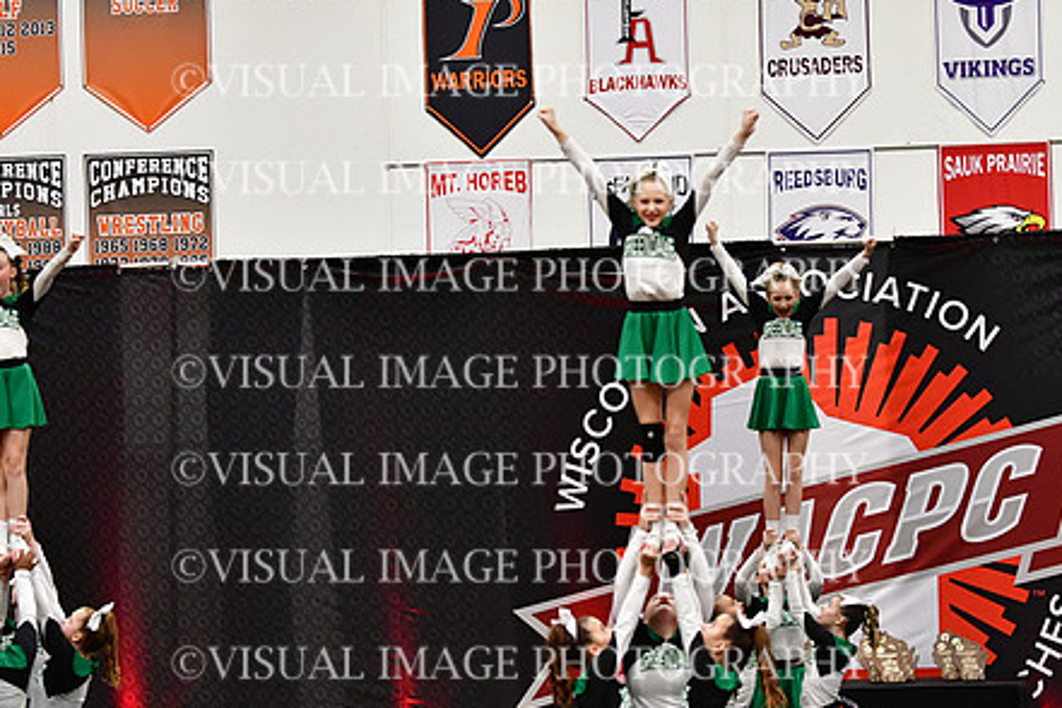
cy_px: 420
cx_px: 520
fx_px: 4071
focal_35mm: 138
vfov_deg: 9.9
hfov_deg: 14.9
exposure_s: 1/500
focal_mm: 70
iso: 4000
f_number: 3.5
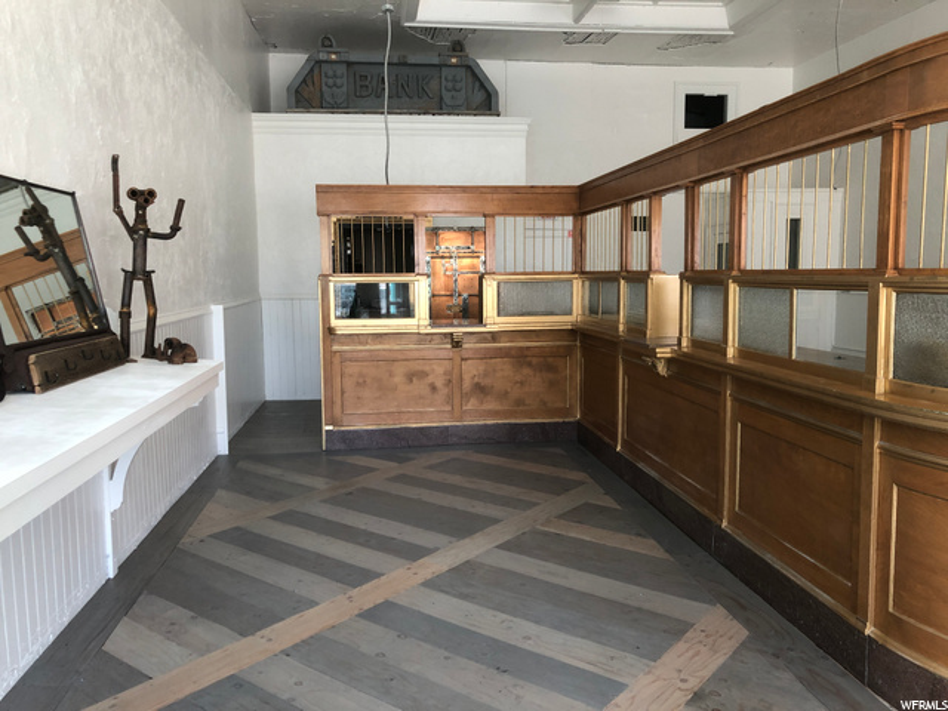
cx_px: 474
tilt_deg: -4.9
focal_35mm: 28
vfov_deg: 49.7
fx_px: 767
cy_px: 356
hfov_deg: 63.4
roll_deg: +0.6
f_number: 1.8
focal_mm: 3.99
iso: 32
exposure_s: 1/30
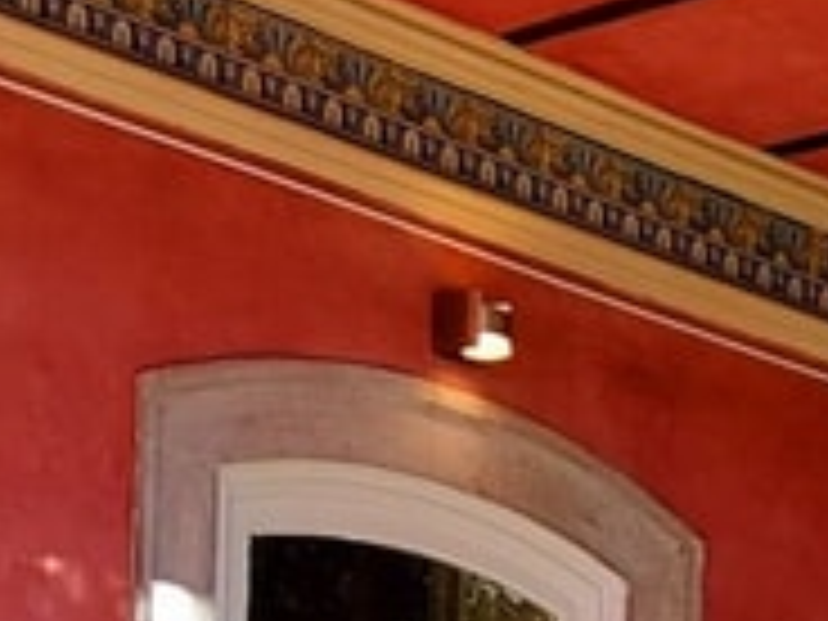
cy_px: 1454
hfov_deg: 11.5
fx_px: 3899
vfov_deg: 8.4
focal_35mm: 163
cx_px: 1359
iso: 40
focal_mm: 5.23
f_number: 1.8
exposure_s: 1/229
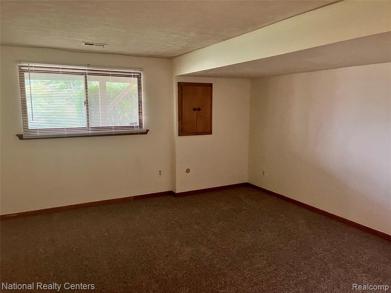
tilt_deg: -7.6
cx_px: 196
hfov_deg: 67.3
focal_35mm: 26
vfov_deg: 53.1
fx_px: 294
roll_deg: +0.4
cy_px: 146
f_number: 1.6
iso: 640
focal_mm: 5.1
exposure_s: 1/30
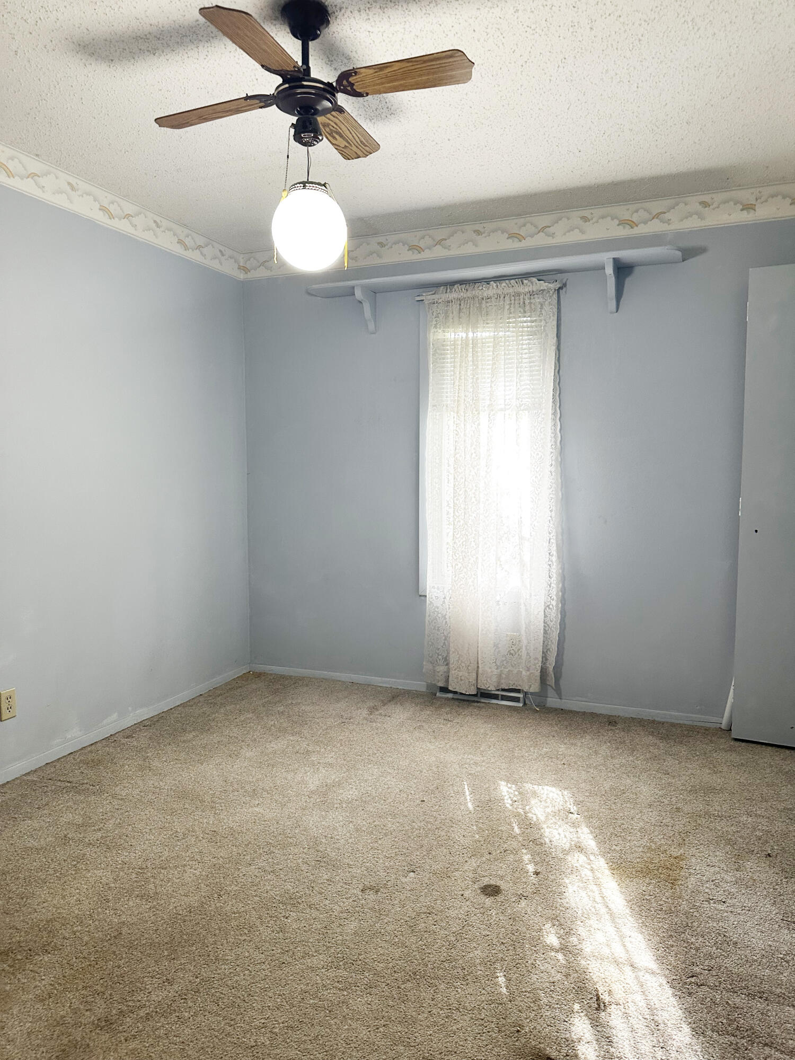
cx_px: 398
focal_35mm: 24
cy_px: 530
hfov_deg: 56.8
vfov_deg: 71.6
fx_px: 735
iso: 320
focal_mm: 6.86
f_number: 1.78
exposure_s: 1/60
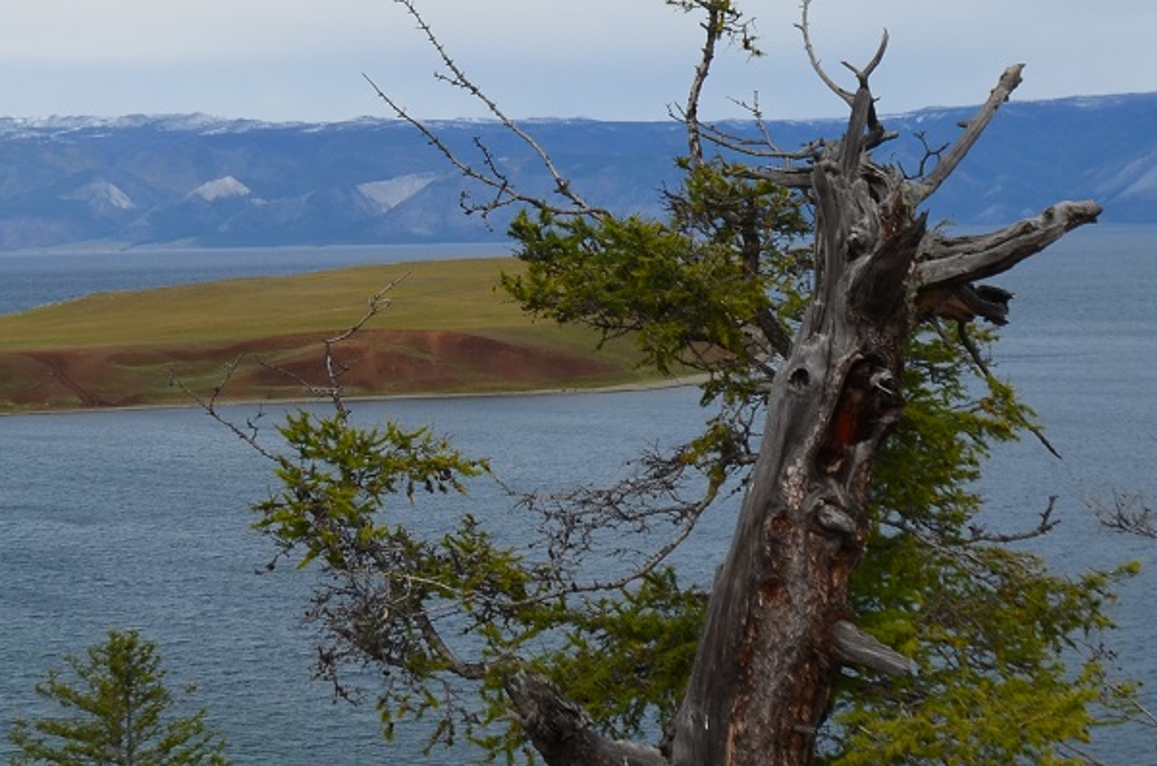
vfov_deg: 15.4
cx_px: 391
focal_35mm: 88
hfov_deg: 23.1
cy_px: 213
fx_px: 2821
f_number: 11
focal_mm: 22
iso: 100
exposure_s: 1/160
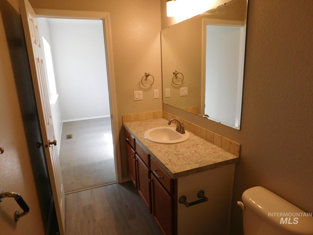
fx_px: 208
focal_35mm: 23
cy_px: 118
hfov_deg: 73.9
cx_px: 156
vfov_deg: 58.9
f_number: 3
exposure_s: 1/50
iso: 125
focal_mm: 4
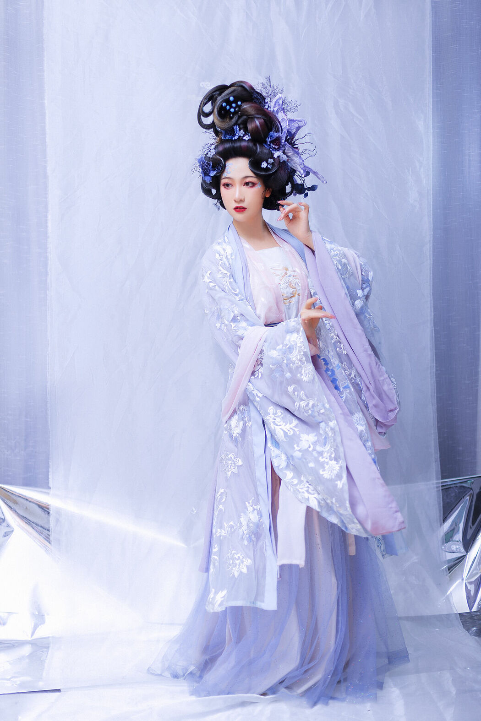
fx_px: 1002
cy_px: 360
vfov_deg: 39.6
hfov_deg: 27.0
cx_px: 240
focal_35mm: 50
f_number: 2
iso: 100
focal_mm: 50
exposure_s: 1/160
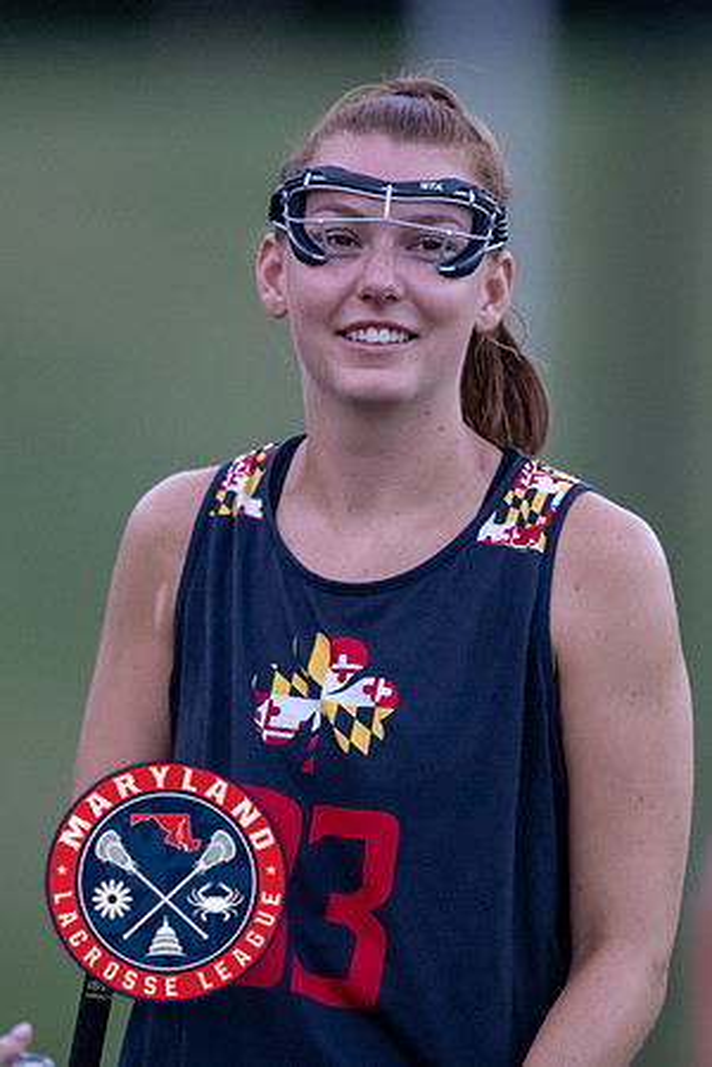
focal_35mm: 760
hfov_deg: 1.8
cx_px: 453
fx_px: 22530
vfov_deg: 2.7
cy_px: 527
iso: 8000
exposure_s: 1/1000
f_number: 2.8
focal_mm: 400
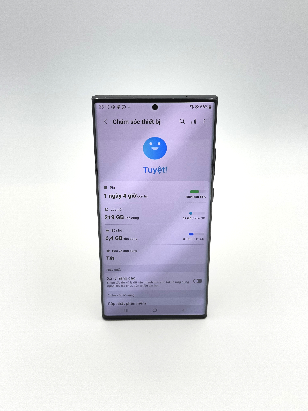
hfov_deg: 30.3
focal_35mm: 48
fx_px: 569
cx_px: 154
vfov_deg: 39.7
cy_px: 206
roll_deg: -0.2
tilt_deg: -27.6
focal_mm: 6.76
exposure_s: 1/354
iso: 64
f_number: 1.78
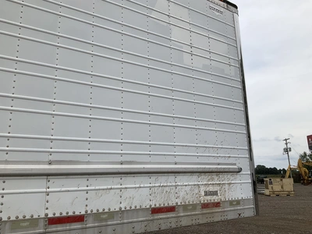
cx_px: 156
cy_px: 117
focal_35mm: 29
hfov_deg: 61.7
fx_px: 261
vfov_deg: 48.2
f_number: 1.8
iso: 25
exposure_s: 1/2320
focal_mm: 3
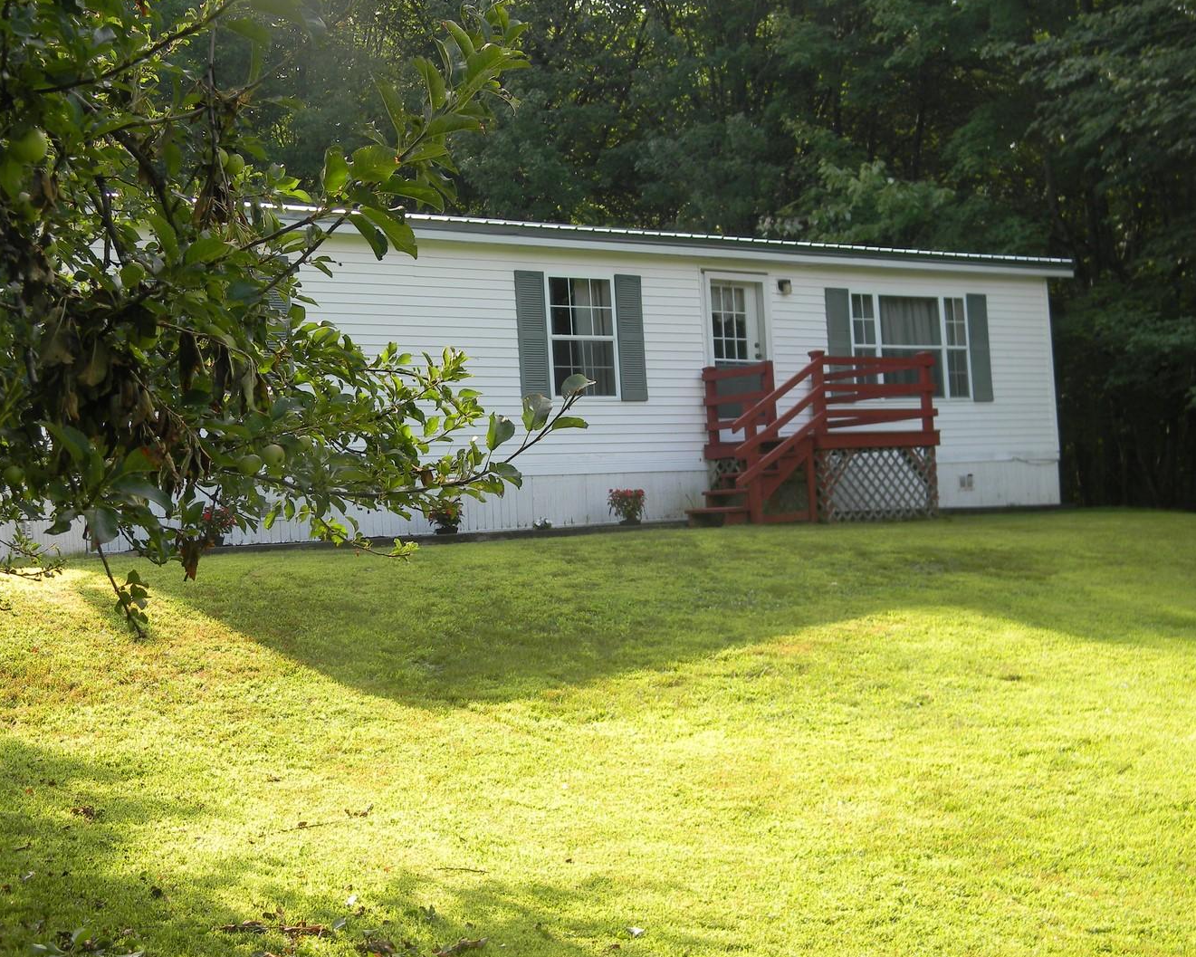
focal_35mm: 50
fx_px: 1770
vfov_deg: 30.3
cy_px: 482
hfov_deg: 37.3
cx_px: 591
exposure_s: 1/163
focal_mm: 8.6
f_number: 3.9
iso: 80
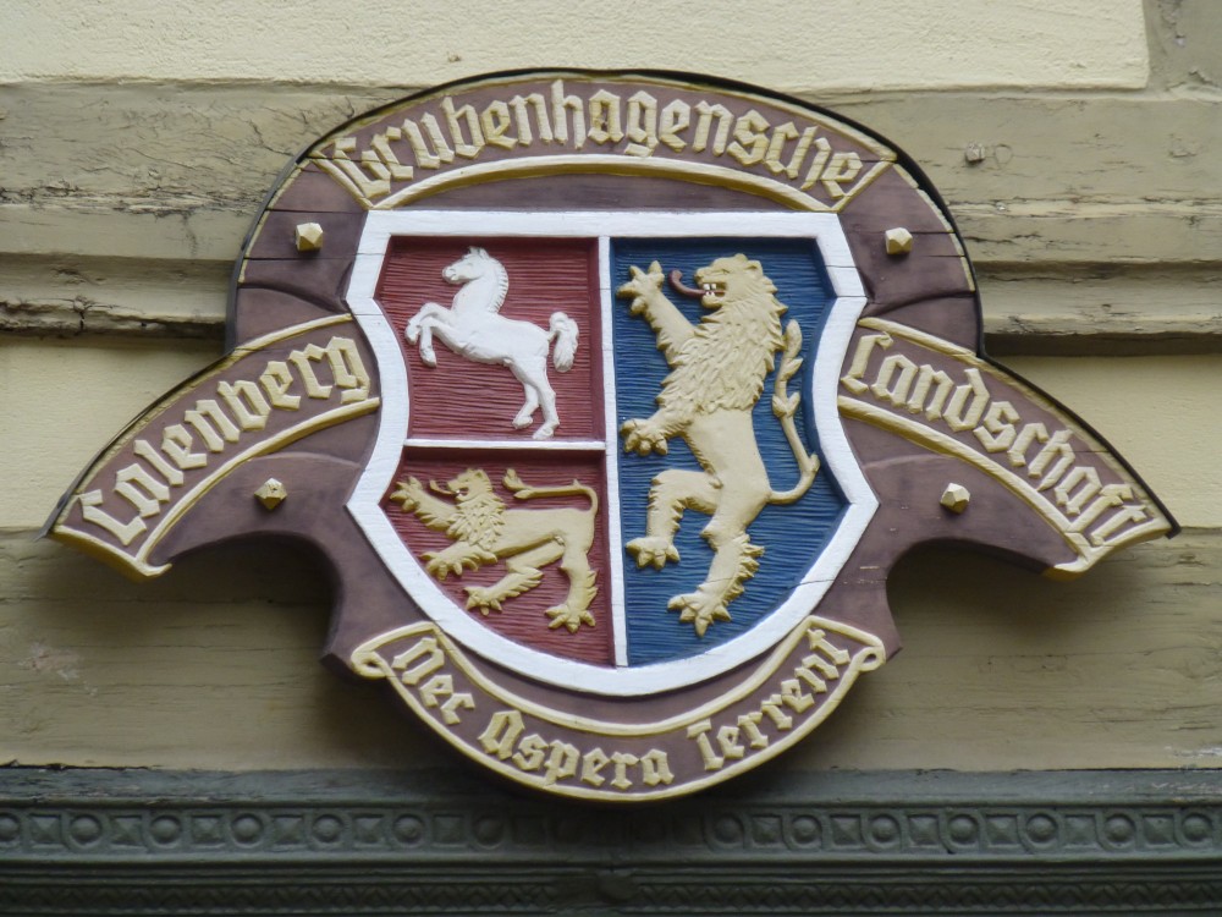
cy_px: 458
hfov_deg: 5.7
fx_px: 12356
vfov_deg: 4.2
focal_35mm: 350
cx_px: 611
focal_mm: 62.5
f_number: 5.9
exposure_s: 1/100
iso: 250
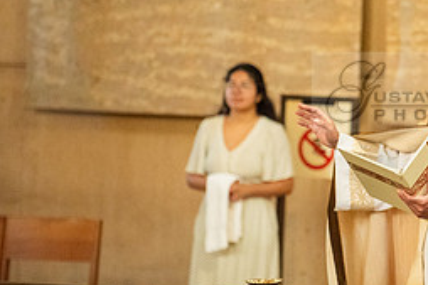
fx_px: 4348
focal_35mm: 366
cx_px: 458
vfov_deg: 3.8
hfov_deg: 5.6
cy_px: 92
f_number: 2.8
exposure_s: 1/160
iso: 2000
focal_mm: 160
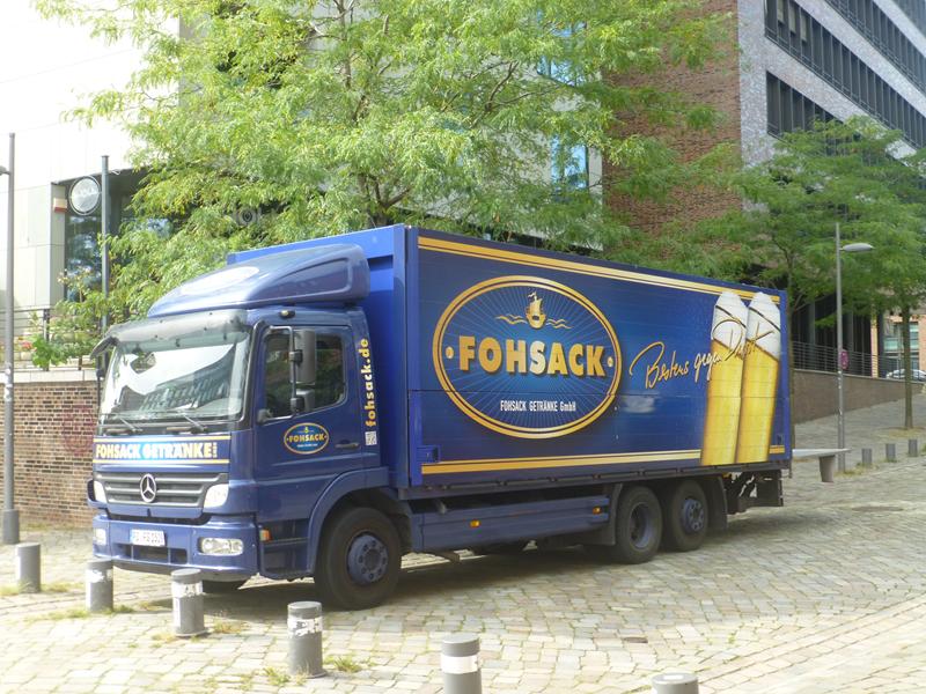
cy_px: 347
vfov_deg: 32.9
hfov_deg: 42.9
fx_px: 1177
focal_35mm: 44
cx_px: 463
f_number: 4.1
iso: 100
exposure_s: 1/100
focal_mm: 7.9
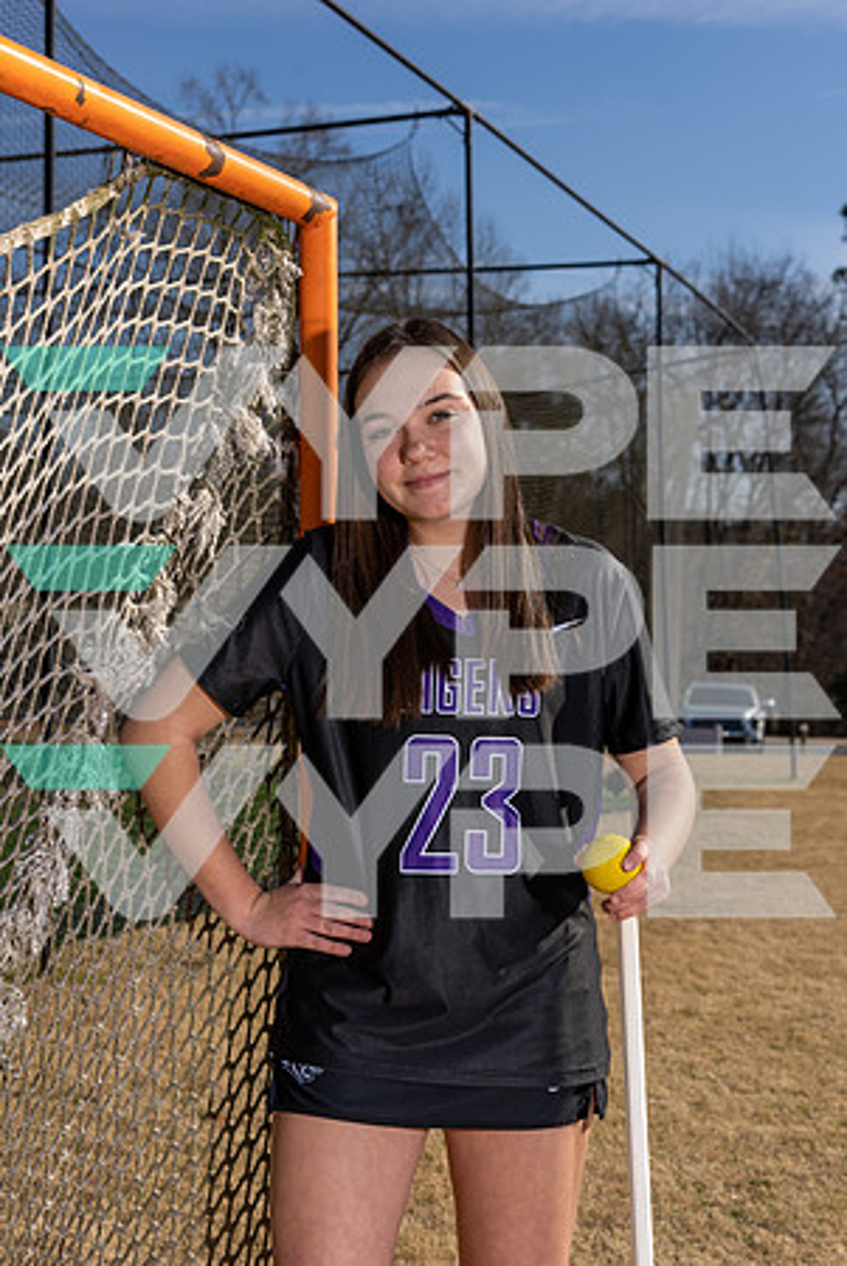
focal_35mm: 50
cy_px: 633
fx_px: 1760
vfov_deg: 39.6
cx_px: 424
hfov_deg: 27.1
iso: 64
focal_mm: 50
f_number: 7.1
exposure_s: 1/320
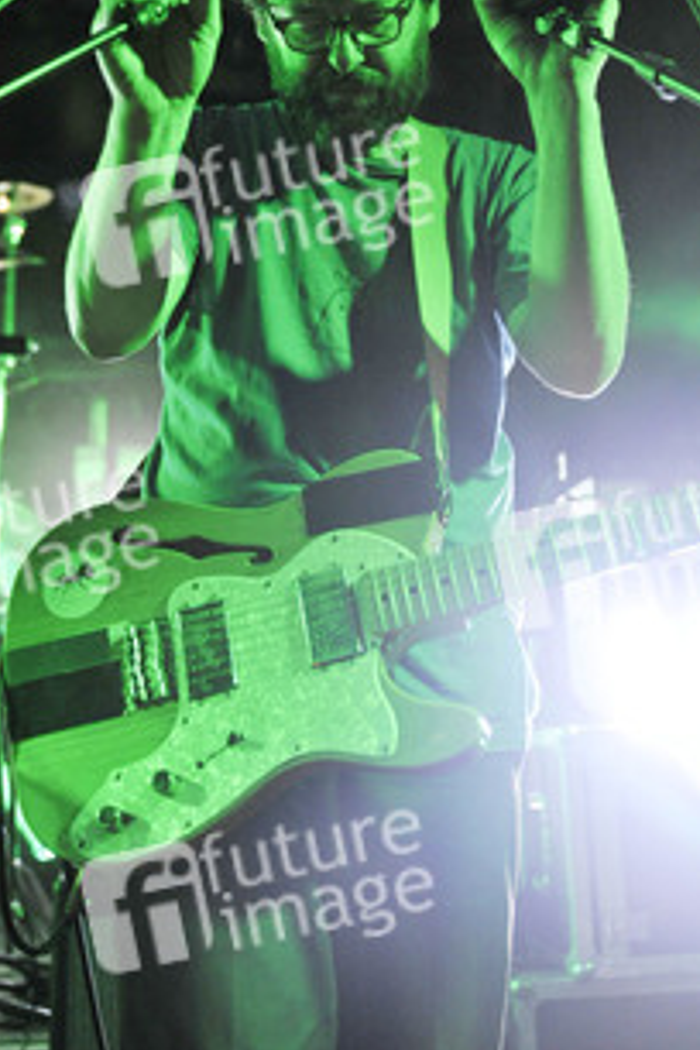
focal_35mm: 47
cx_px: 357
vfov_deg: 41.5
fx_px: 1371
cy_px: 377
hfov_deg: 28.6
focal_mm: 36
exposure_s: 1/125
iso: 3200
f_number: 2.8
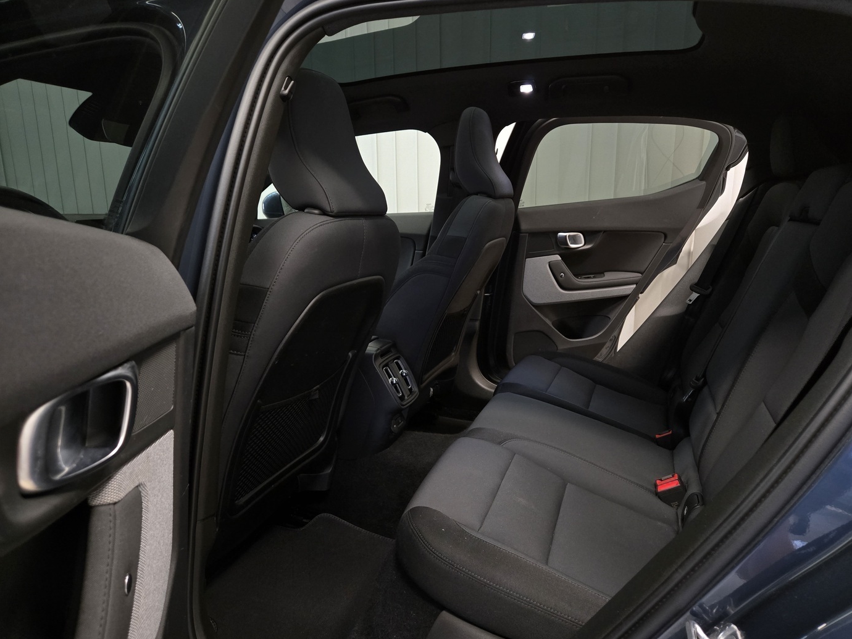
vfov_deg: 56.8
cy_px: 332
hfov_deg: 71.6
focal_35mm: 24
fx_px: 591
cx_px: 443
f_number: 1.8
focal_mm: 5.4
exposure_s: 1/100
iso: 500
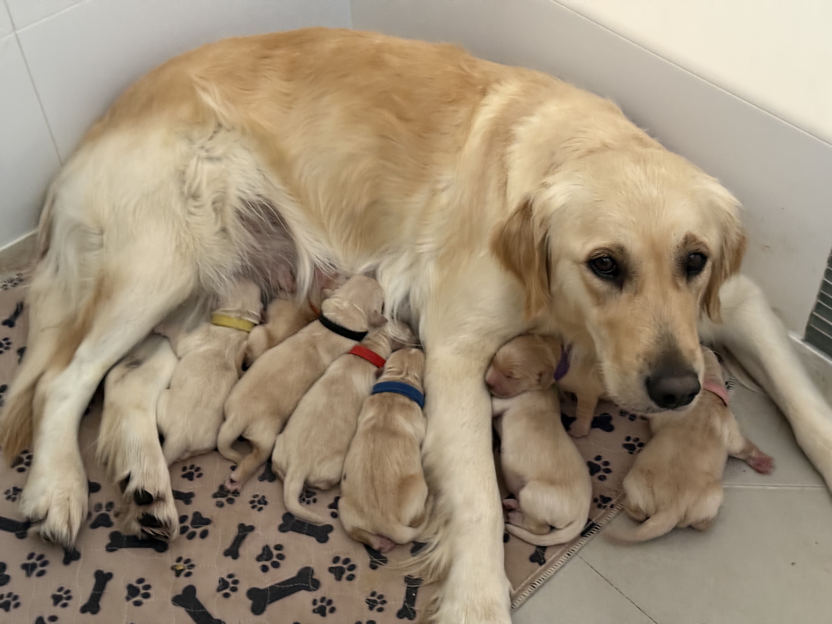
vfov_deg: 30.3
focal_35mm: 48
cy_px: 312
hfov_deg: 39.7
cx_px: 416
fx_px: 1154
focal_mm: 6.76
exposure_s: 1/33
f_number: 1.78
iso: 500
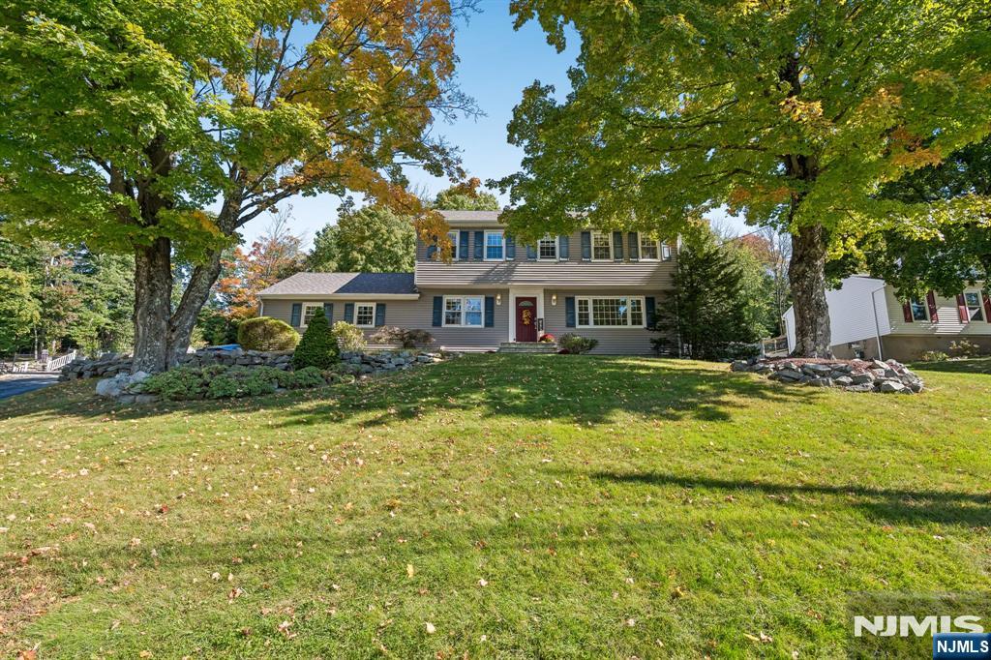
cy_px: 330
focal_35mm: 16
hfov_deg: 96.8
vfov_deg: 73.7
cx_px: 496
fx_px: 440
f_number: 8
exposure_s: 1/250
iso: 250
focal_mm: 16
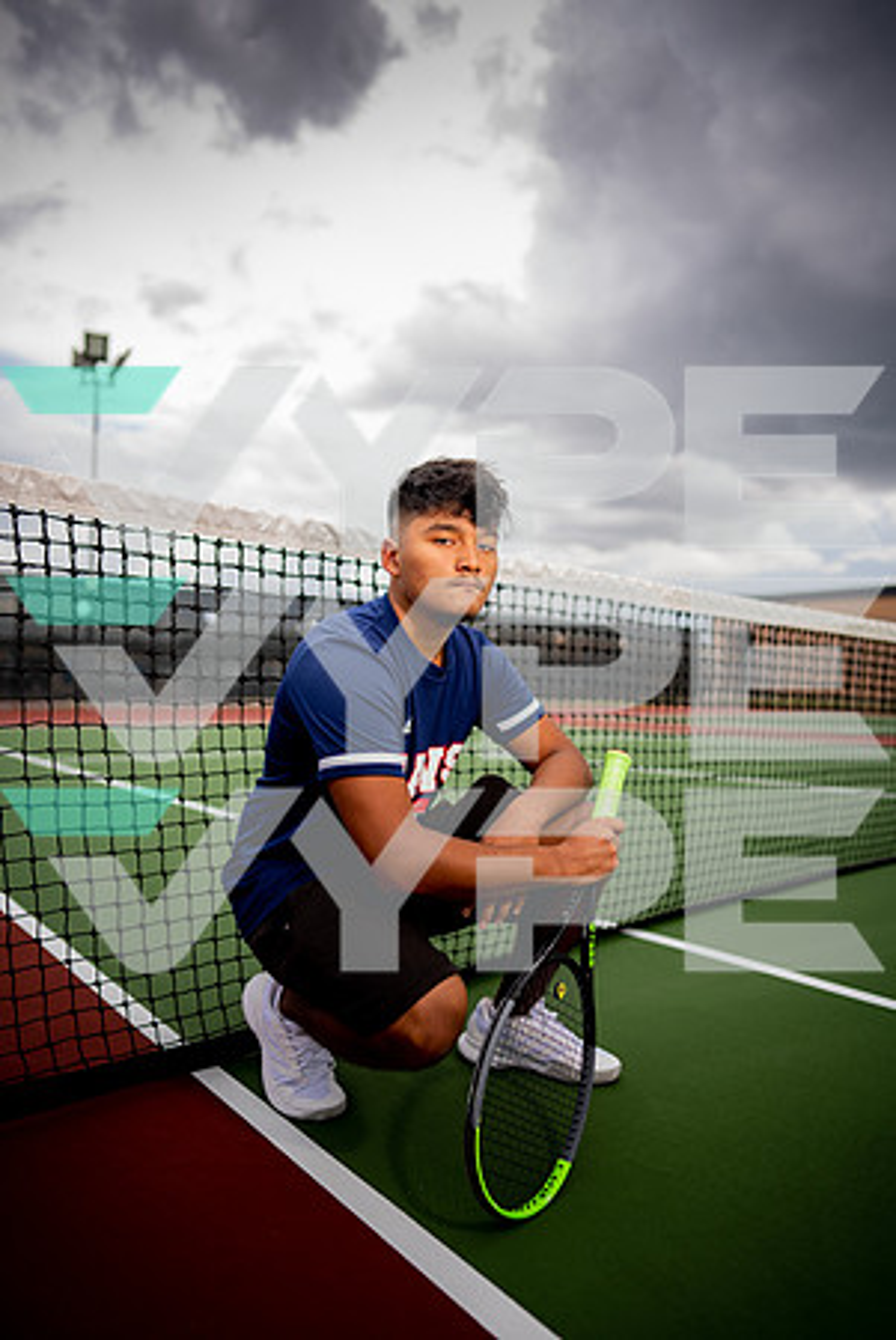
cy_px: 670
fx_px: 894
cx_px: 448
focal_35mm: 24
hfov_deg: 53.2
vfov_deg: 73.7
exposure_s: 1/1250
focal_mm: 24
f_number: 1.4
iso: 50
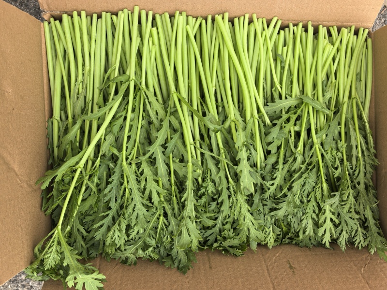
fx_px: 302
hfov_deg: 65.3
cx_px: 194
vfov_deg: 51.4
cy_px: 145
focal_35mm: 27
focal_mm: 6.98
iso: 50
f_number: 2
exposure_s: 1/108
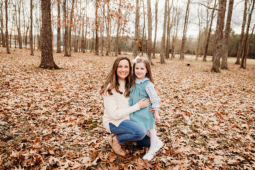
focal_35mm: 24
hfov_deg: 73.7
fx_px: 170
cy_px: 85
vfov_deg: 53.2
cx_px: 128
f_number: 3.2
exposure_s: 1/250
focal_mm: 24
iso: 125
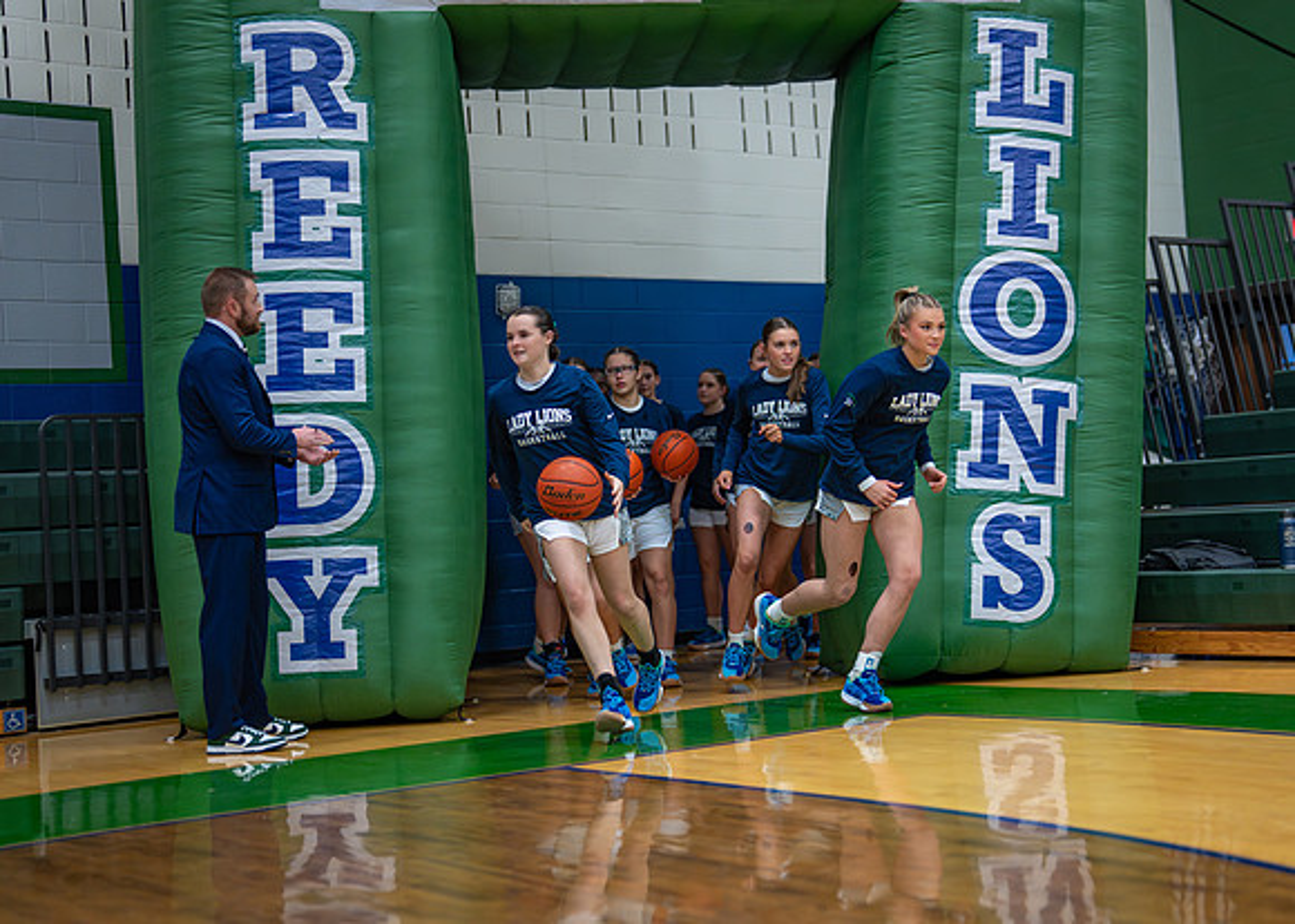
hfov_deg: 33.8
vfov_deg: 24.5
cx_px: 714
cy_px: 457
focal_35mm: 58
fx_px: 2126
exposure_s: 1/1000
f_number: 1.2
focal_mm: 50
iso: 1250
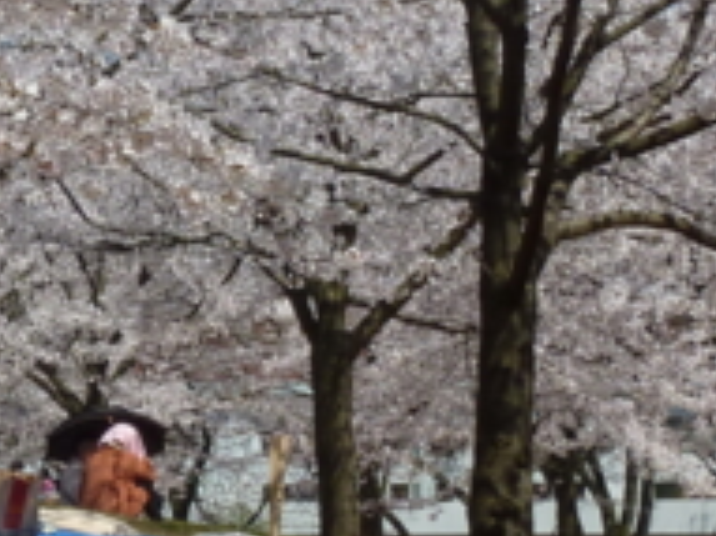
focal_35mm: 151
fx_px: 3121
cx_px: -142
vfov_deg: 9.8
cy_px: 285
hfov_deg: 12.8
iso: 80
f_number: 5.6
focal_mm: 6.5
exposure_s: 1/500
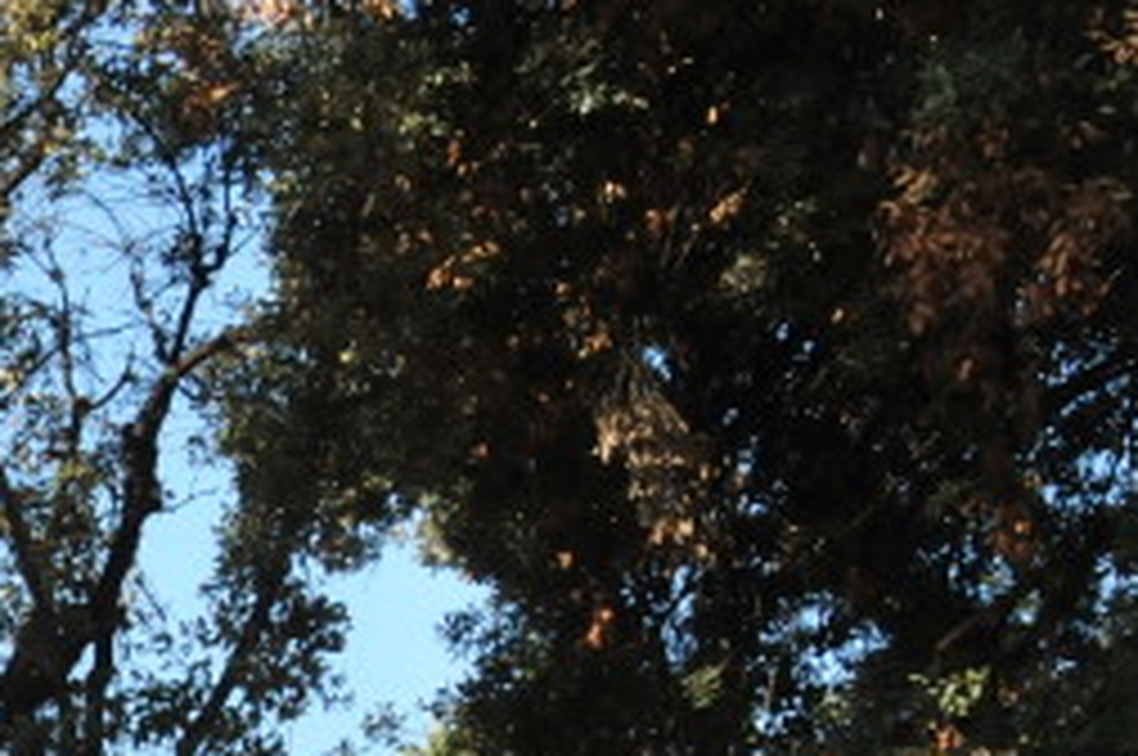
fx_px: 3062
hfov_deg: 16.4
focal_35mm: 97
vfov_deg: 12.9
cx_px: -1107
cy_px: 1305
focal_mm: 16
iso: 800
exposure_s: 1/500
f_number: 9.5
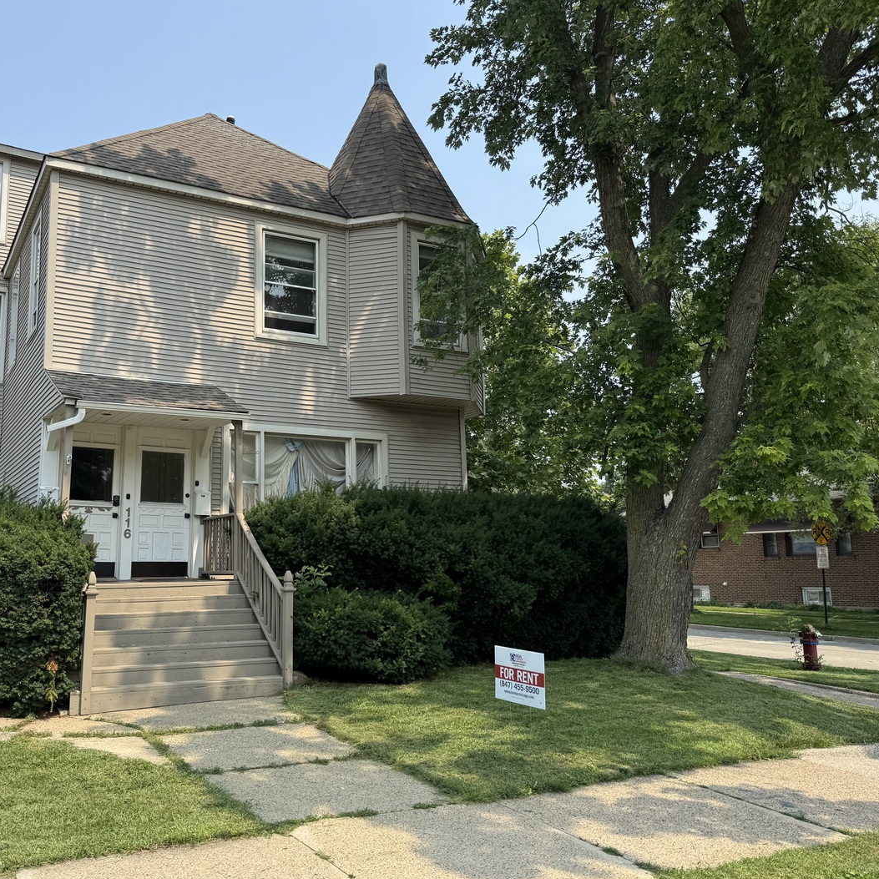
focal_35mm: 29
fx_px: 833
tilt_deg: +7.9
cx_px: 290
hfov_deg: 54.5
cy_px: 437
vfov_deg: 55.6
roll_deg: -0.4
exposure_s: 1/3096
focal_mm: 6.76
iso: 80
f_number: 1.78
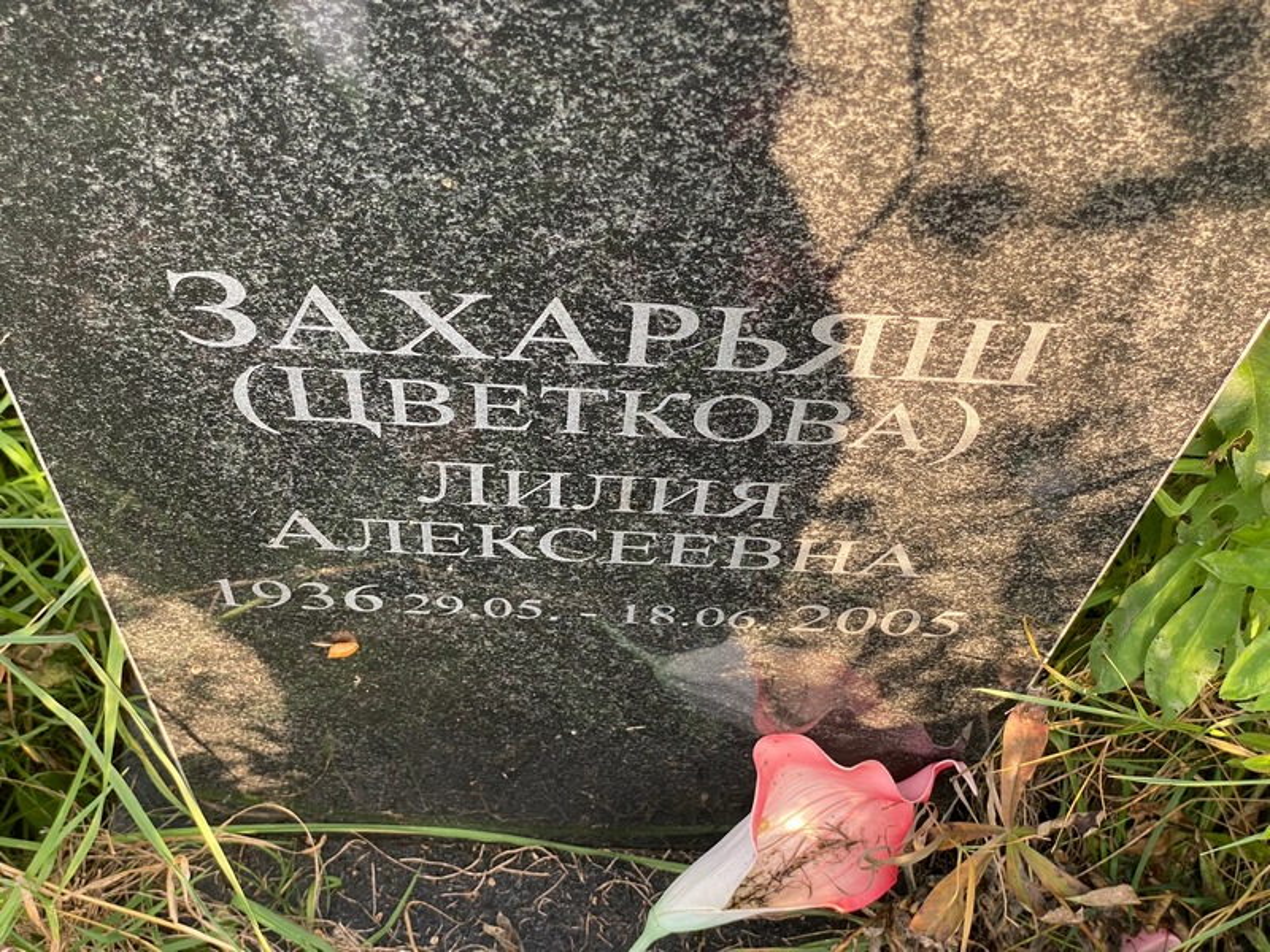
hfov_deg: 36.8
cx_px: 635
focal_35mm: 52
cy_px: 476
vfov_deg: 28.0
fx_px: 1908
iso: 32
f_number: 2
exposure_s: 1/122
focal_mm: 6
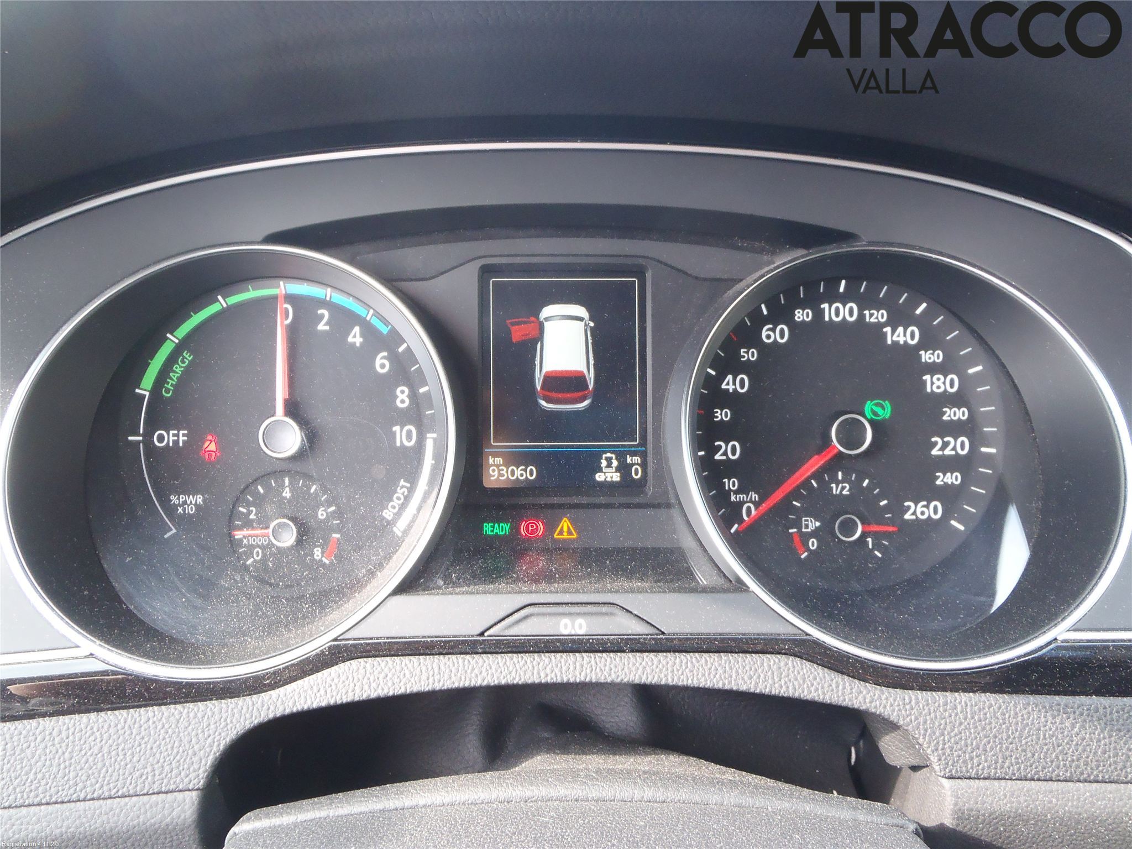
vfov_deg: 49.7
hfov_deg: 63.4
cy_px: 424
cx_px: 566
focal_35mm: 28
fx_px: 916
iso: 200
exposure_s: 1/30
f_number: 3.5
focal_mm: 5
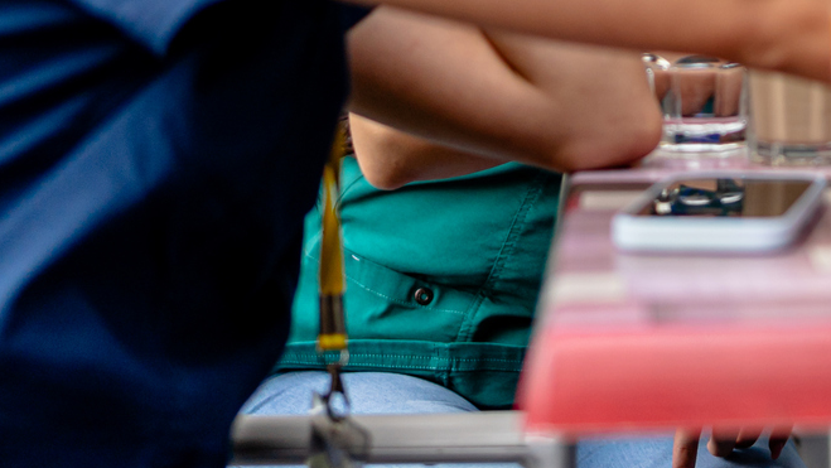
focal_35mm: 118
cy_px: -249
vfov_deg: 9.9
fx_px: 2601
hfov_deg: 17.3
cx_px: 988
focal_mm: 35
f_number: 1.4
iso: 160
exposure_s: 1/1000
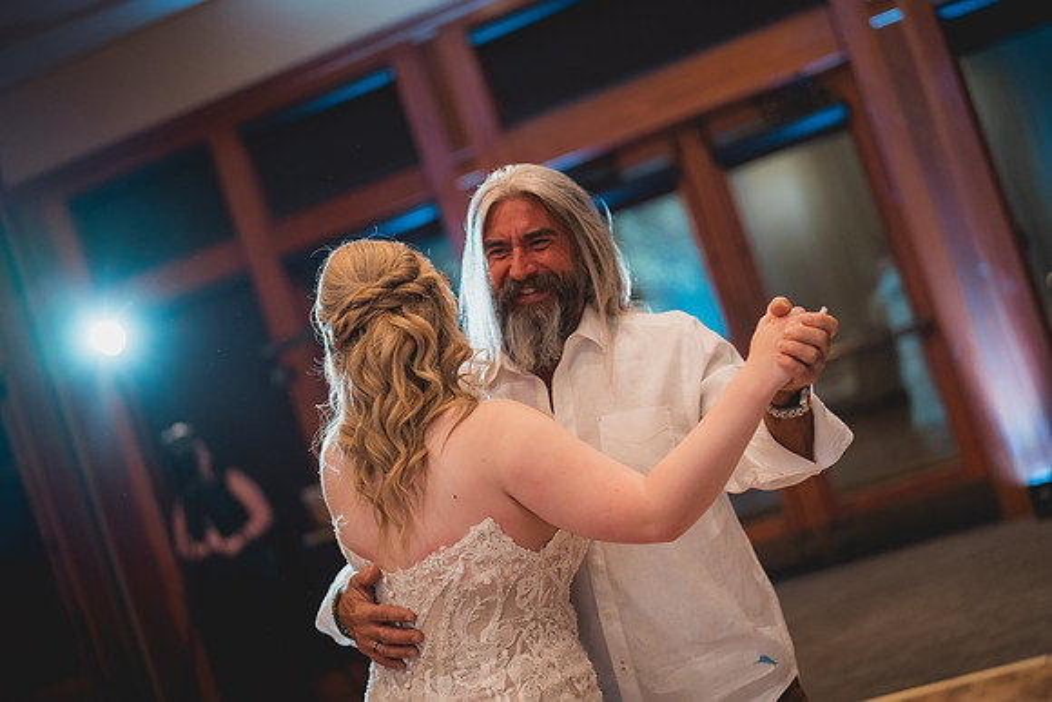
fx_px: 1461
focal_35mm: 50
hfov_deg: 39.6
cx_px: 526
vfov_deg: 27.0
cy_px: 351
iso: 1250
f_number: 1.4
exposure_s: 1/400
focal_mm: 50
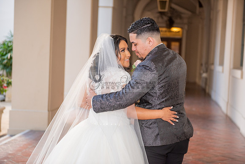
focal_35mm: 70
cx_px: 122
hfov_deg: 28.8
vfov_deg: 19.5
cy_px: 82
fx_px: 476
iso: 800
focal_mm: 70
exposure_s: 1/160
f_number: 2.8
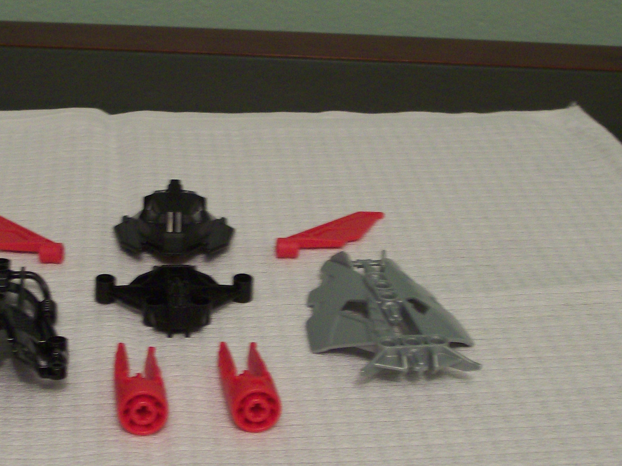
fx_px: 1455
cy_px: 235
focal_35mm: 81
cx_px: 180
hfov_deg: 23.9
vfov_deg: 18.2
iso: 160
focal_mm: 9.4
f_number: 3.4
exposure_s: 1/12.3
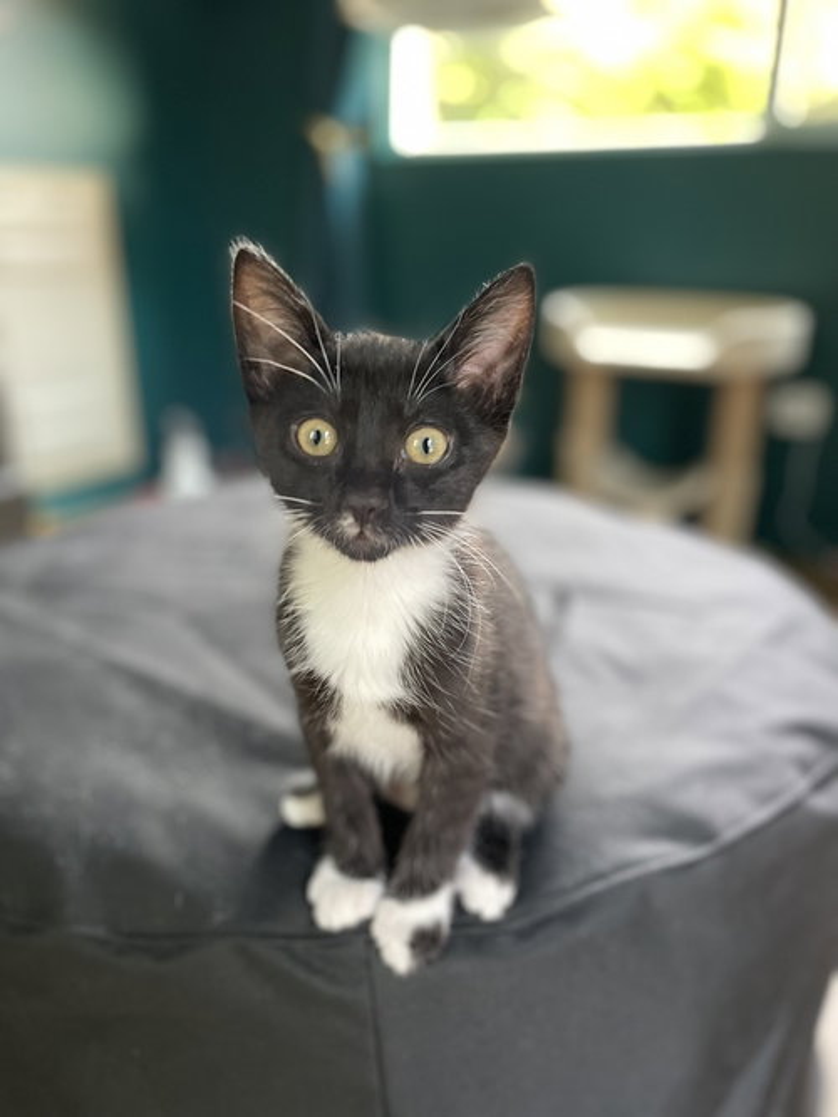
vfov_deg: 67.3
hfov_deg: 53.0
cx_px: 419
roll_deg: -0.1
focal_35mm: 26
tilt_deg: -21.8
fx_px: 839
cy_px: 558
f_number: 1.6
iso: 320
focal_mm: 4.2
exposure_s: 1/60
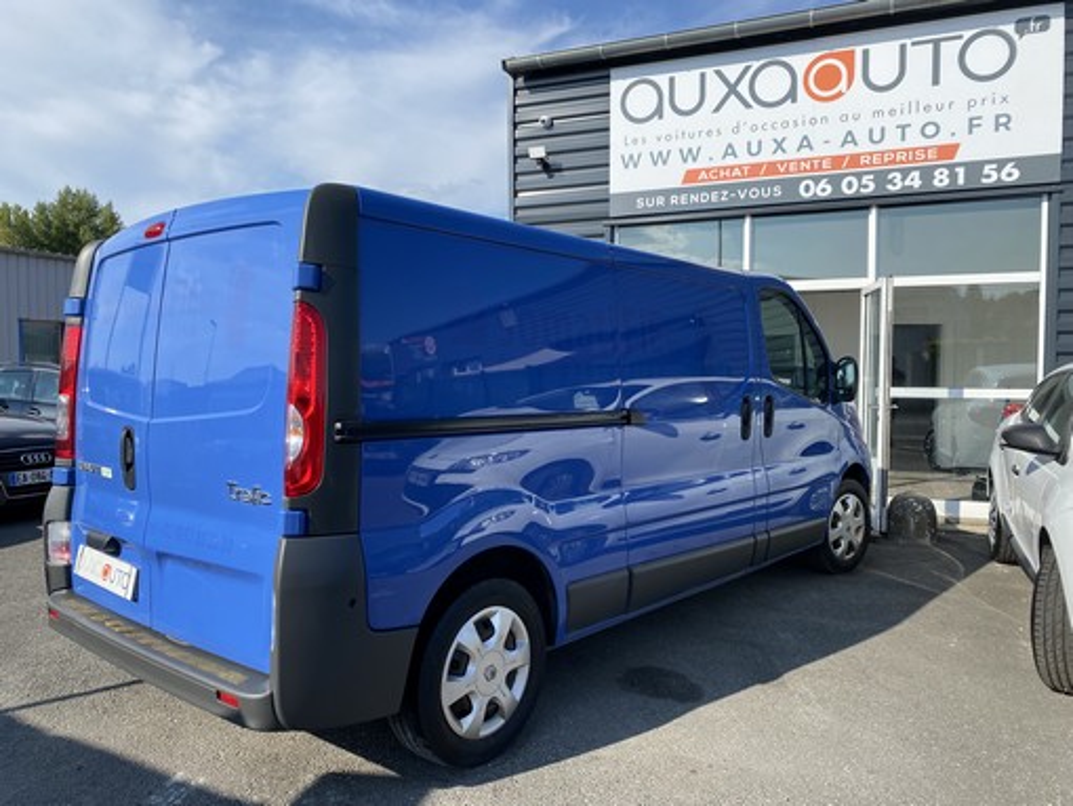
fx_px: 806
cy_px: 403
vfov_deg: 53.1
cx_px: 536
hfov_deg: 67.3
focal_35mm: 26
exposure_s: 1/2141
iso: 32
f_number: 1.8
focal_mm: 4.25
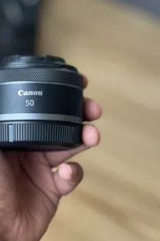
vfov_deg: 18.7
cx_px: 38
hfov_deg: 12.5
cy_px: 91
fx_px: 727
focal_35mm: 109
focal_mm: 9
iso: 250
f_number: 2.8
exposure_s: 1/121
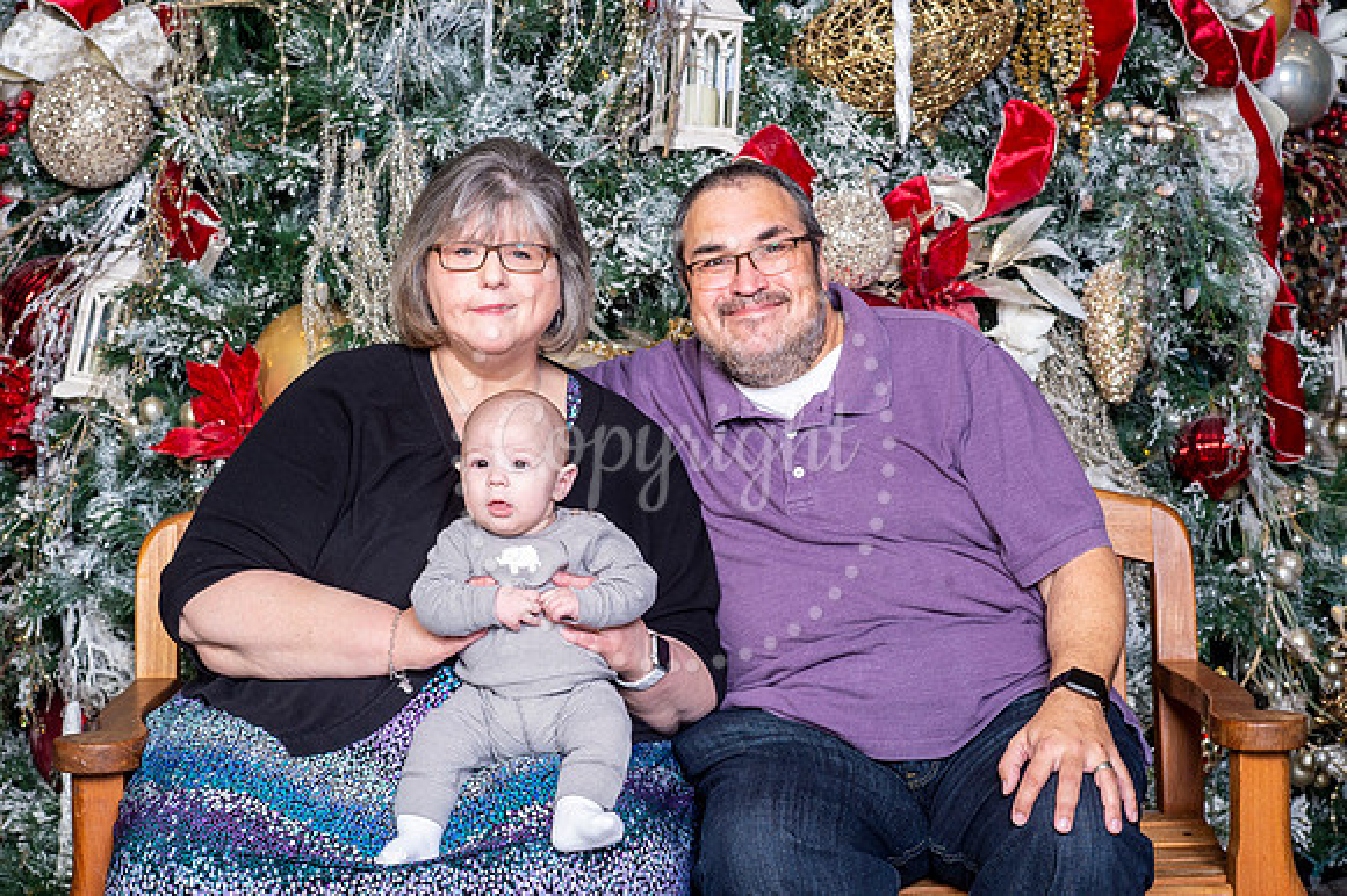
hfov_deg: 23.9
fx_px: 3178
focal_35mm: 85
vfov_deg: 16.1
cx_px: 674
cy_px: 448
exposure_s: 1/125
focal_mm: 85
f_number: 8
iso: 400
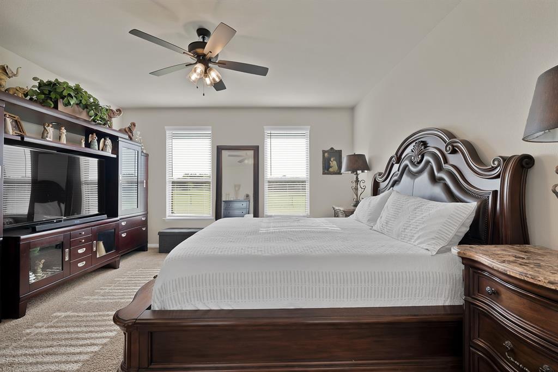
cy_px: 186
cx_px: 279
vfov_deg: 81.2
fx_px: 217
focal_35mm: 14
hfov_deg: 104.2
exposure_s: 1/3
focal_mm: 14
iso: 250
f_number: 9
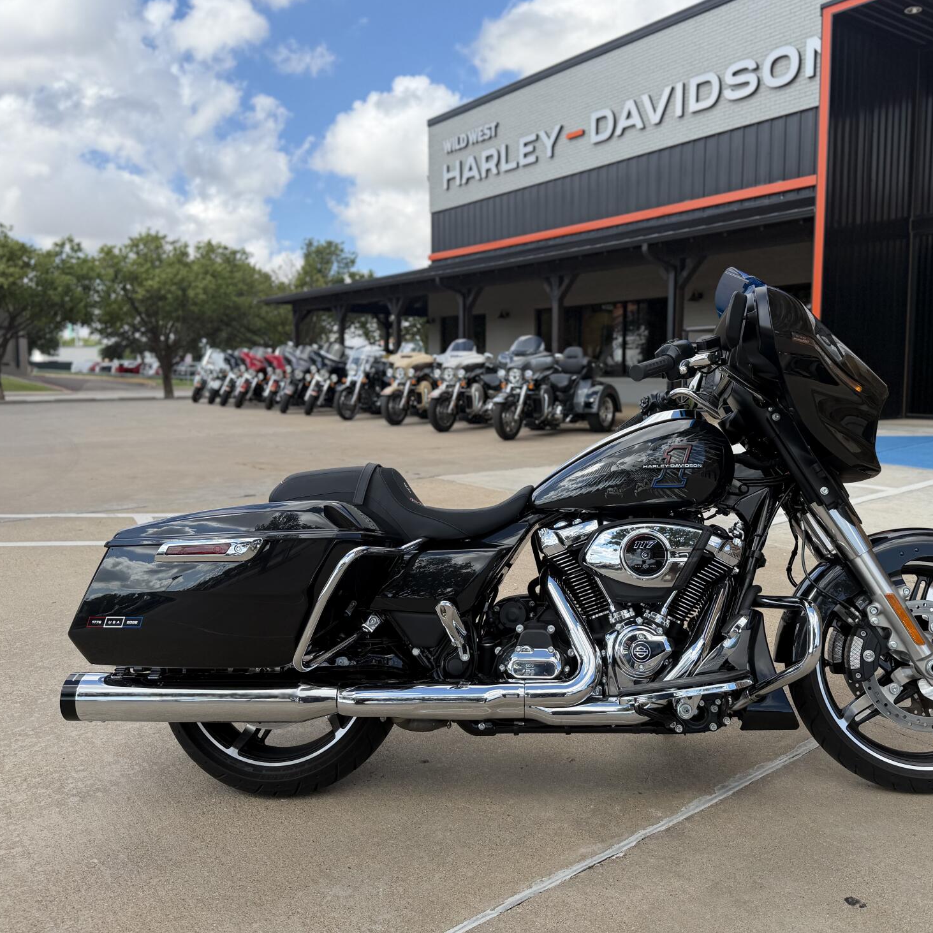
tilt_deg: -4.9
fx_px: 884
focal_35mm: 29
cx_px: 529
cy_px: 456
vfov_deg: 55.6
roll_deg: -0.9
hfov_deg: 55.4
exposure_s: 1/2611
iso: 100
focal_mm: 6.76
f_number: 1.78
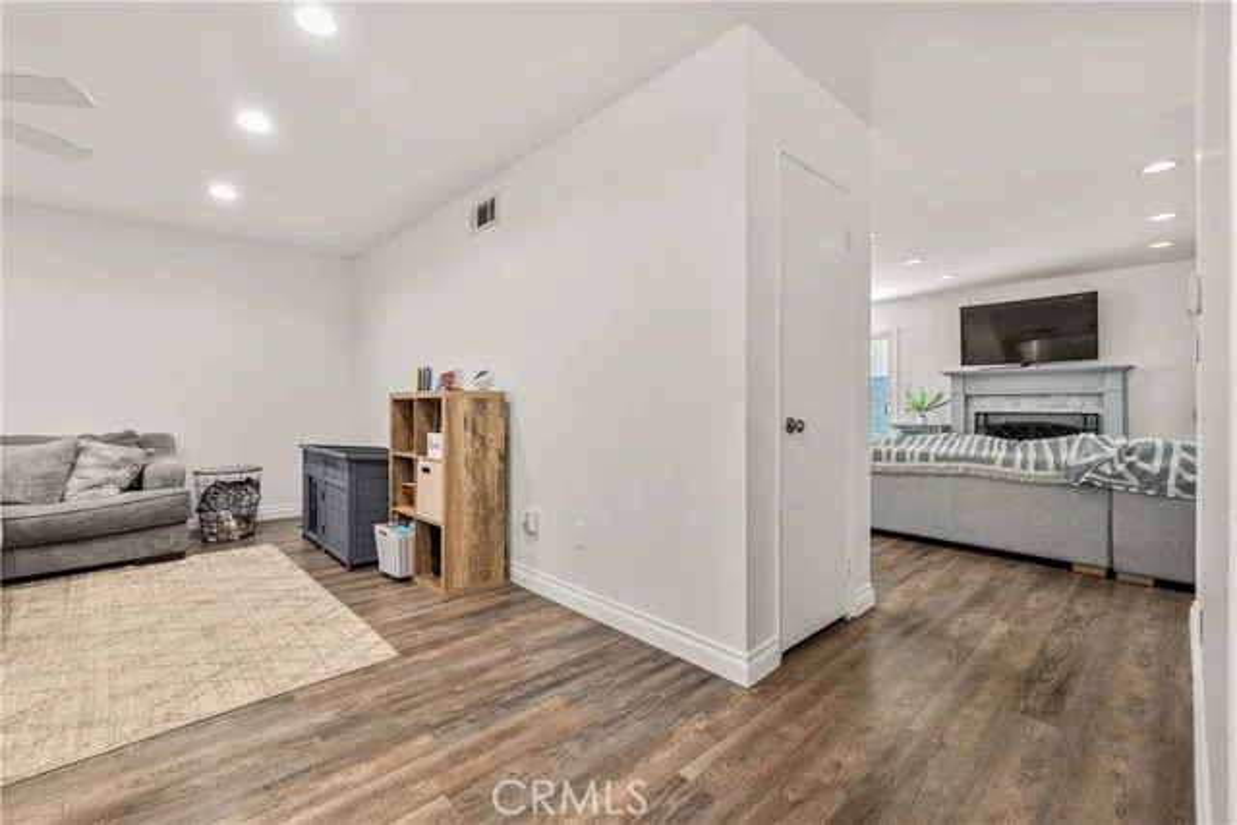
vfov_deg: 77.4
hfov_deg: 100.4
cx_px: 618
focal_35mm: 15
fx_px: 516
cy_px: 412
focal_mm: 10
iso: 400
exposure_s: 1/2.5
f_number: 8
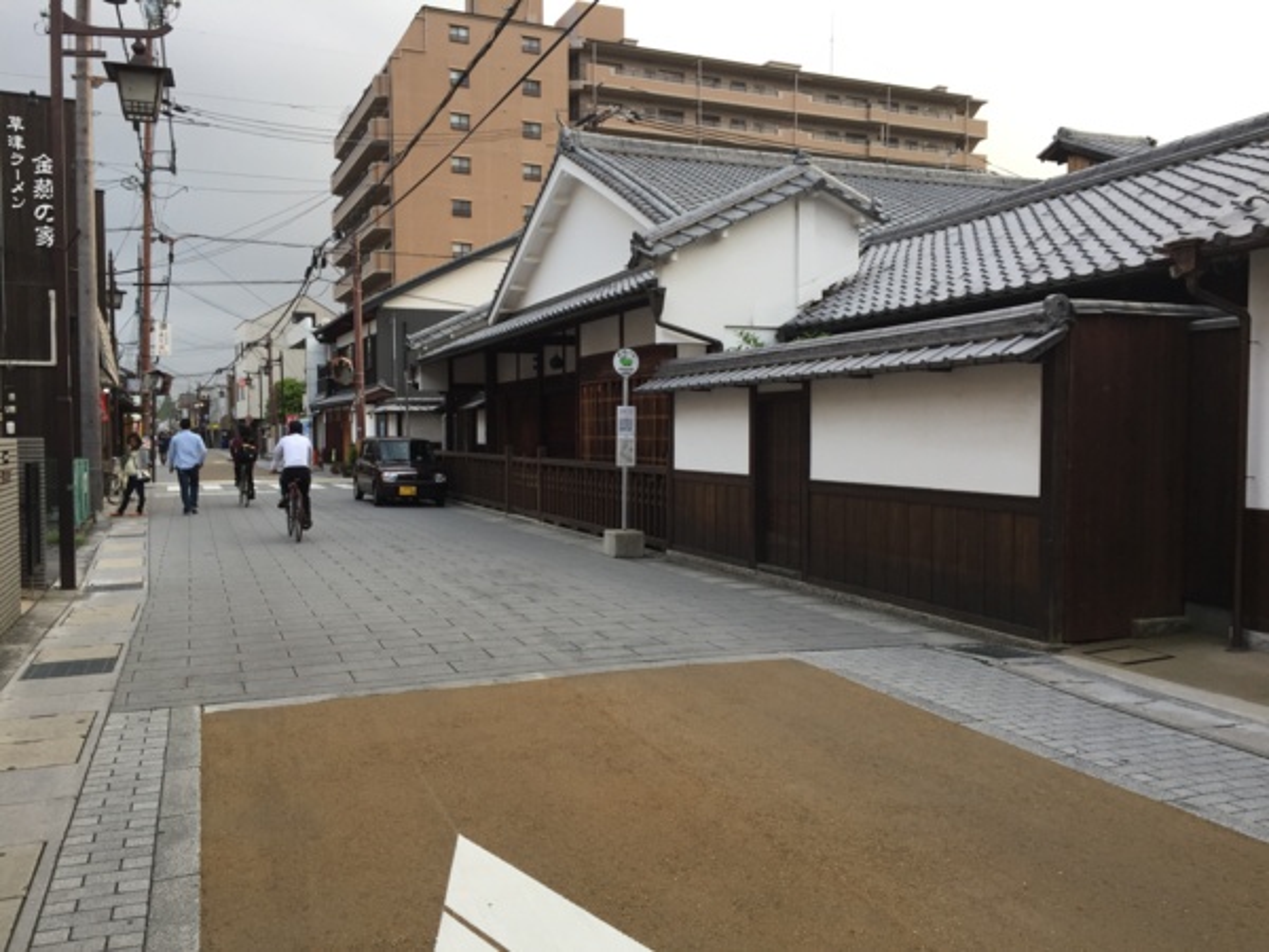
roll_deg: +0.3
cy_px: 476
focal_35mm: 29
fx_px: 1063
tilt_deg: -3.5
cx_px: 634
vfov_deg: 48.2
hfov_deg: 61.7
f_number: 2.2
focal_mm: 4.15
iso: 32
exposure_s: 1/120
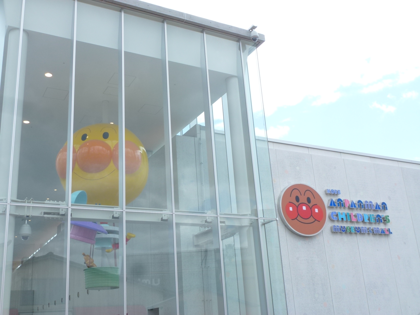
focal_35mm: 38
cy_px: 158
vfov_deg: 37.7
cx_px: 210
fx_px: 461
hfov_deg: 49.0
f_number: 3.8
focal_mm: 6.8
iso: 100
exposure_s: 1/500
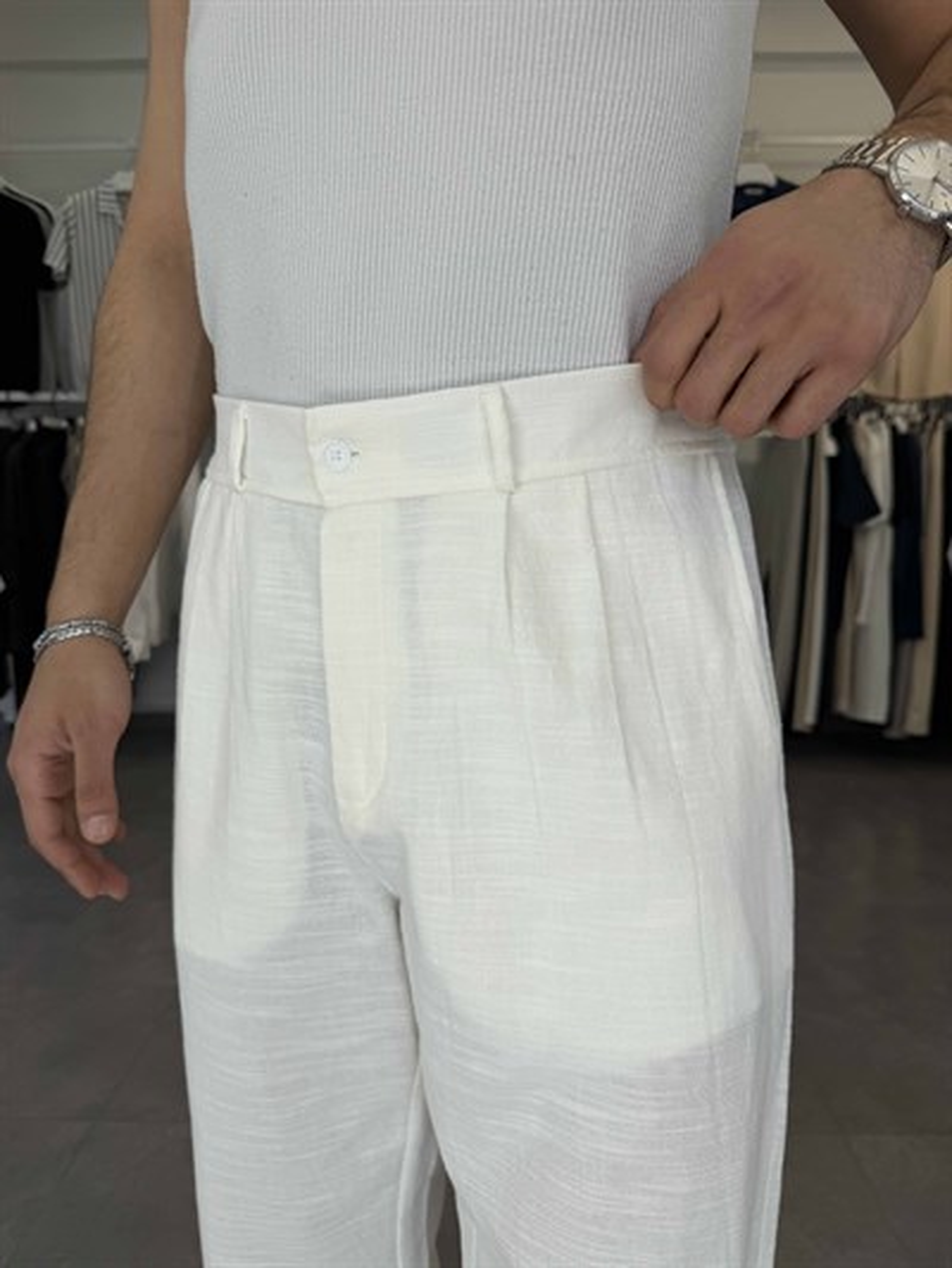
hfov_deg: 56.8
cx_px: 476
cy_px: 634
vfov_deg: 71.6
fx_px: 880
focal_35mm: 24
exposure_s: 1/1812
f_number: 1.78
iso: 80
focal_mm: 6.76
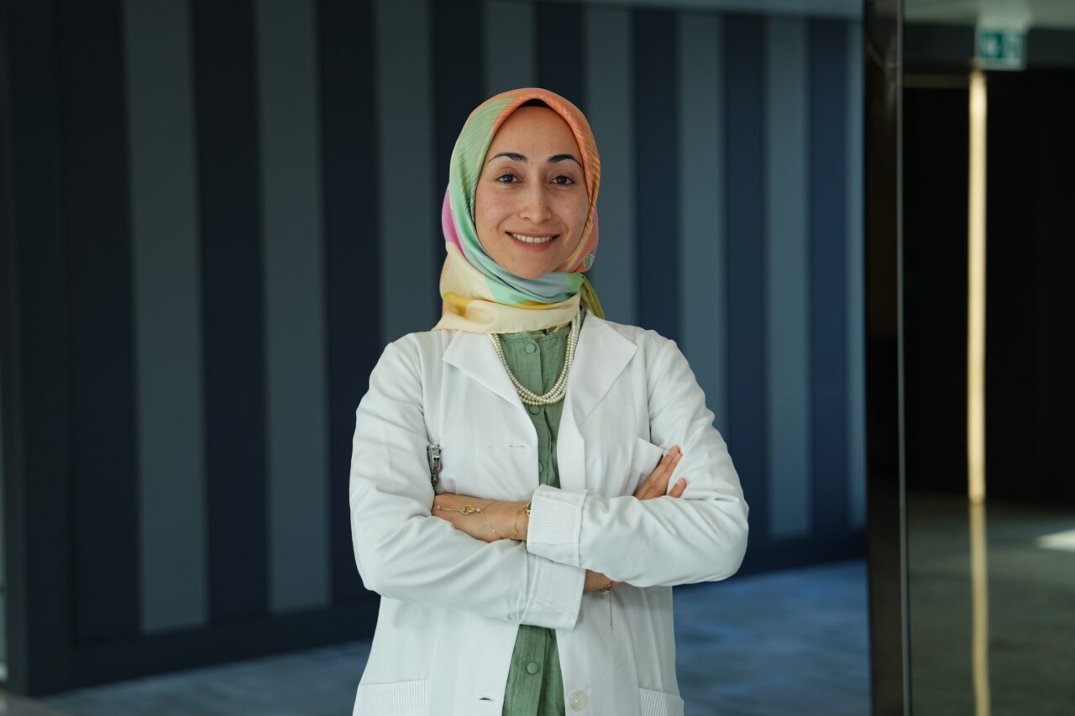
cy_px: 358
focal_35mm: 70
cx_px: 538
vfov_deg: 19.5
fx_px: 2090
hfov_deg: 28.8
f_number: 2.8
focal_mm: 70
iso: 100
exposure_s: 1/200
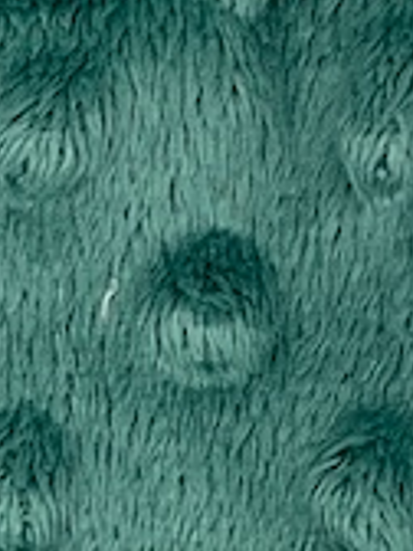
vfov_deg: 8.9
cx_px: -82
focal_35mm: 221
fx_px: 3516
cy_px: 531
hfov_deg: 6.7
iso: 20
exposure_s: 1/159
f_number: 1.8
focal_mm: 3
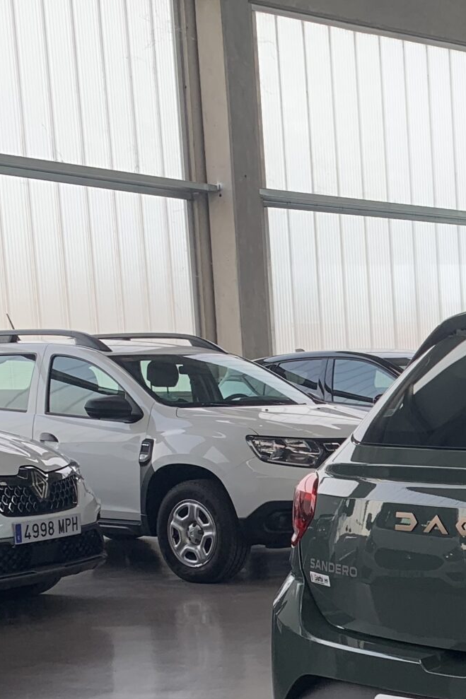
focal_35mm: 70
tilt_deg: -7.8
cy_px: 543
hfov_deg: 16.9
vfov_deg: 28.3
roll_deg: +0.2
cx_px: 778
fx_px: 1360
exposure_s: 1/241
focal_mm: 4.25
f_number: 1.8
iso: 25
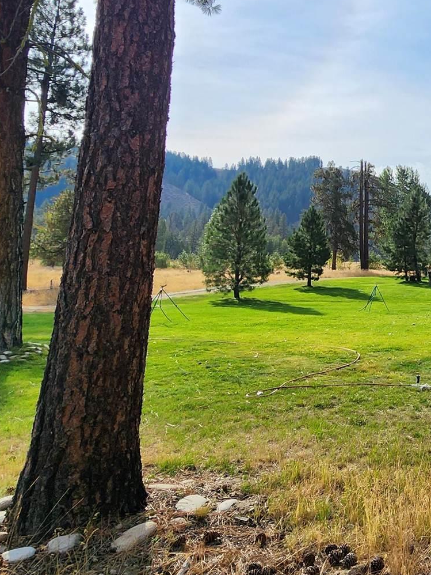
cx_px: 471
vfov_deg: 57.5
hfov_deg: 38.8
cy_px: 157
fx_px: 498
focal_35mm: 30
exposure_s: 1/2752
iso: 50
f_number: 2.2
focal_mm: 2.2
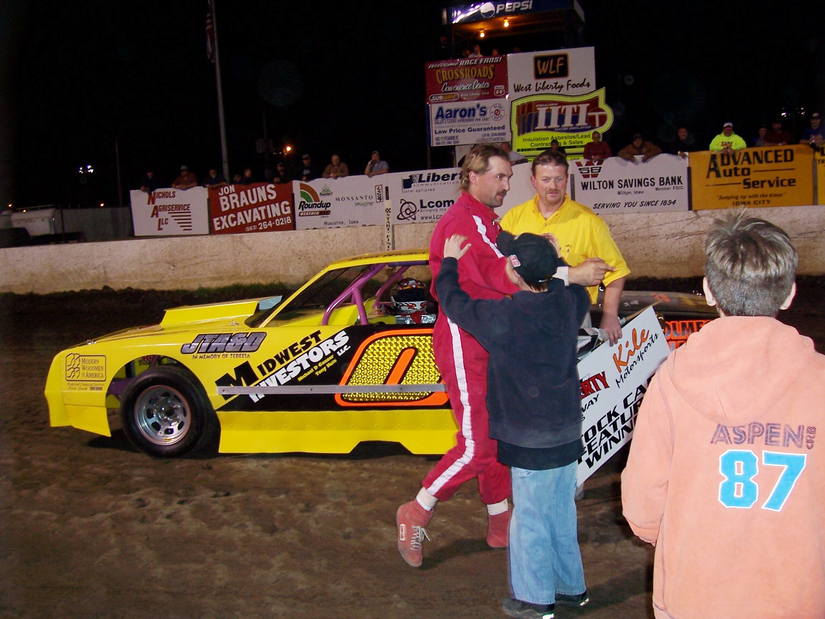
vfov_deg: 41.8
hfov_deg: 54.0
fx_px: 810
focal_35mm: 34
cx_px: 412
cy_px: 310
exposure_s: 1/60
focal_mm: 5.6
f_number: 2.7
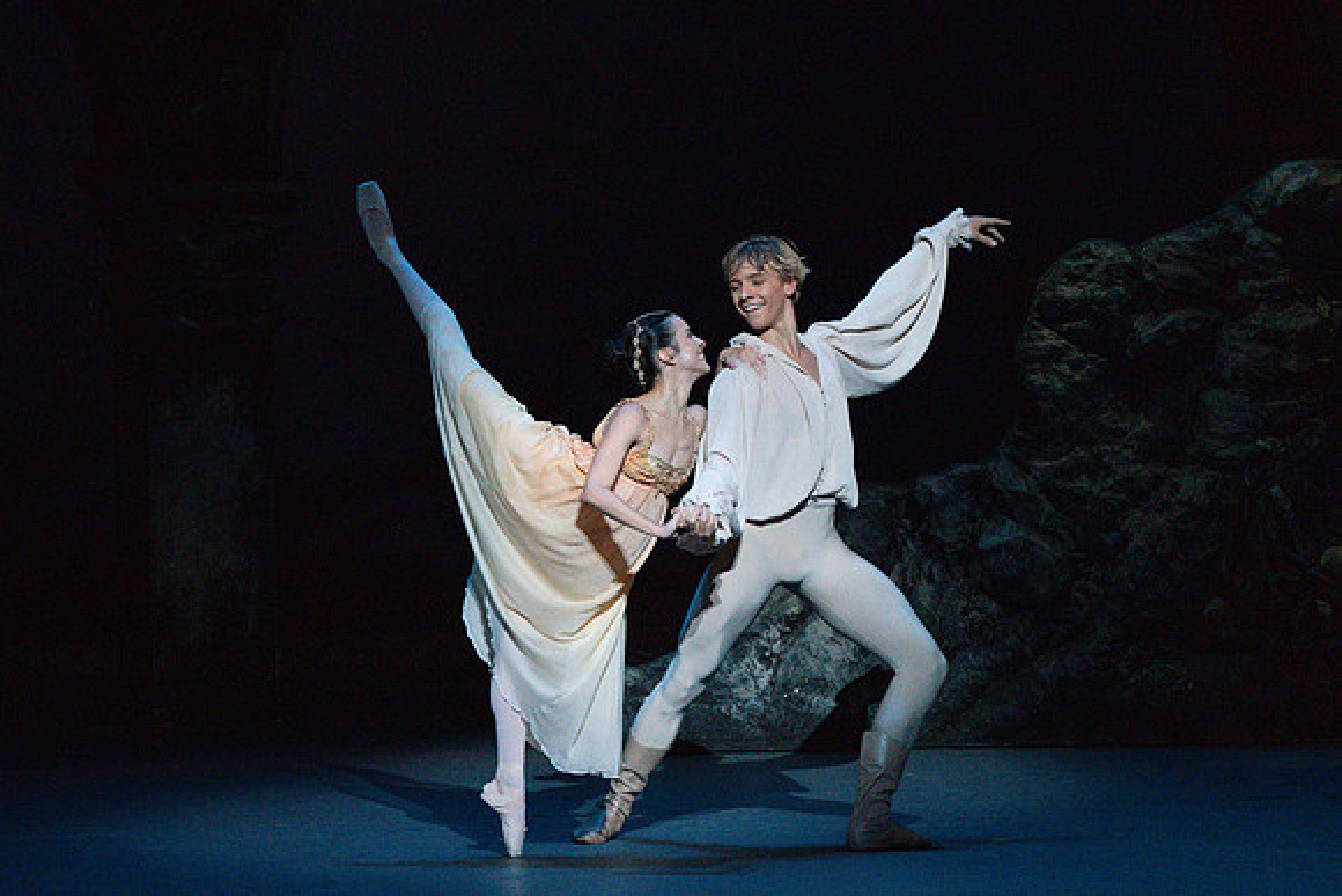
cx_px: 514
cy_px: 380
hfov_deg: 5.5
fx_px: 14075
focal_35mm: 377
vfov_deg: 3.6
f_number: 7.1
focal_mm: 306
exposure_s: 1/200
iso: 8000
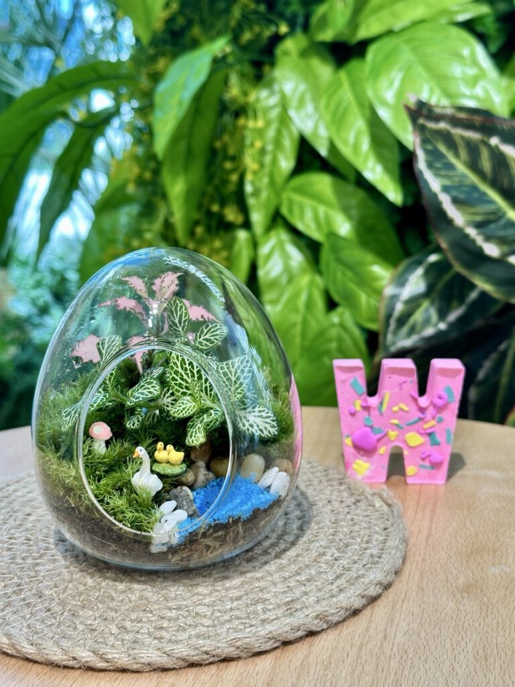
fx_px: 952
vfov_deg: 39.7
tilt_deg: -14.0
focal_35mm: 48
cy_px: 344
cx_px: 258
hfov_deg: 30.3
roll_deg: +0.5
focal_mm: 6.86
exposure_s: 1/100
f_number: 1.78
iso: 80
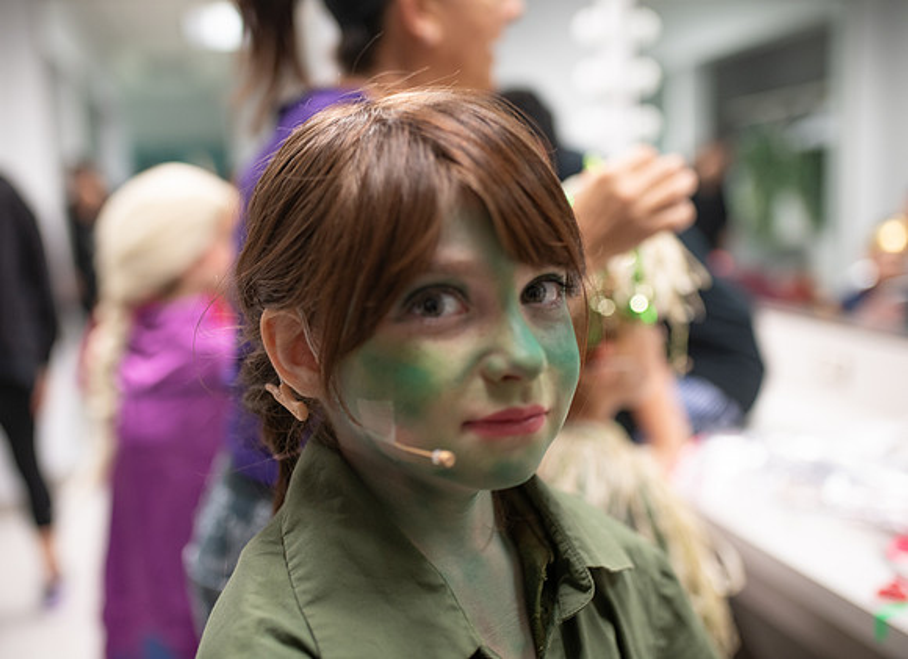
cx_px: 413
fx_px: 962
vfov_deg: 37.8
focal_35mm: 37
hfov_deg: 50.5
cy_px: 330
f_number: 2
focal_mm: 35
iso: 400
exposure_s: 1/125
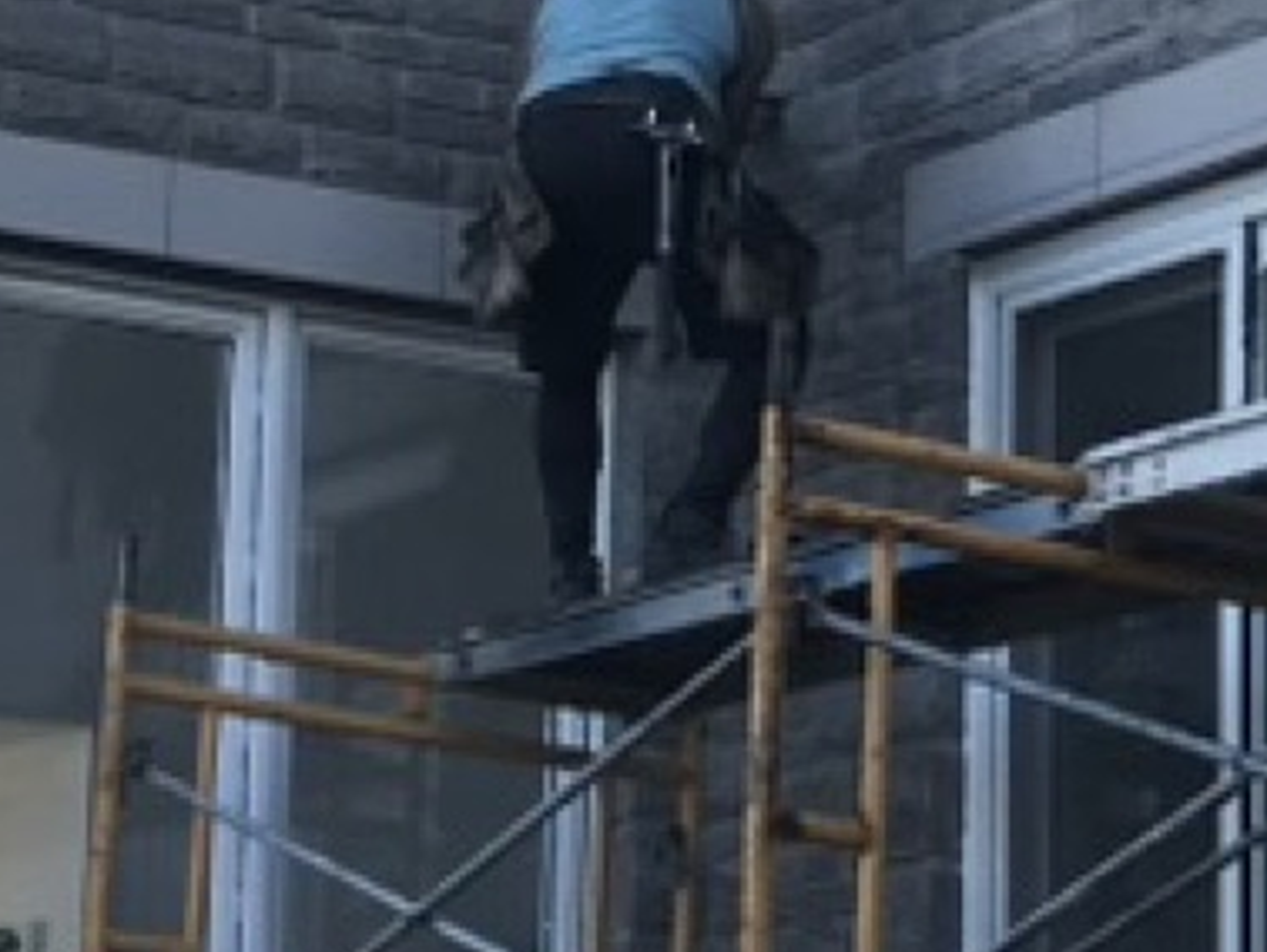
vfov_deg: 10.0
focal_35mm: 148
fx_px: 5420
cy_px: 510
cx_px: 178
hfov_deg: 13.2
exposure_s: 1/463
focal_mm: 3.99
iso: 20
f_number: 1.8
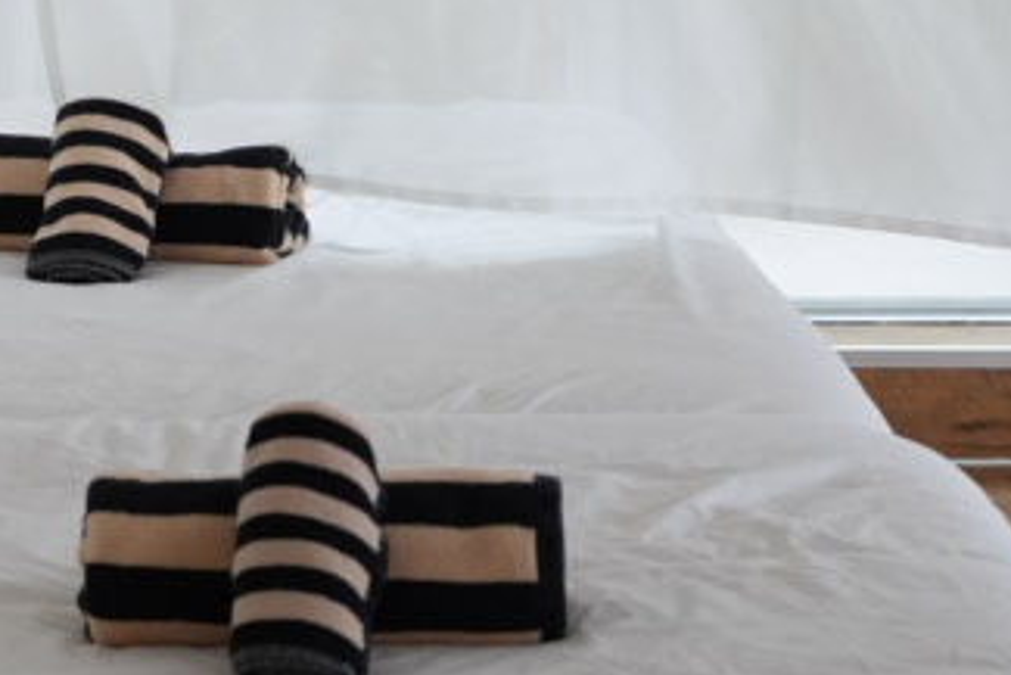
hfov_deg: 11.4
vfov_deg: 7.5
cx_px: 16
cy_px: -445
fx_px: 5029
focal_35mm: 179
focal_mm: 36
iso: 800
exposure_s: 1/160
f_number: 4
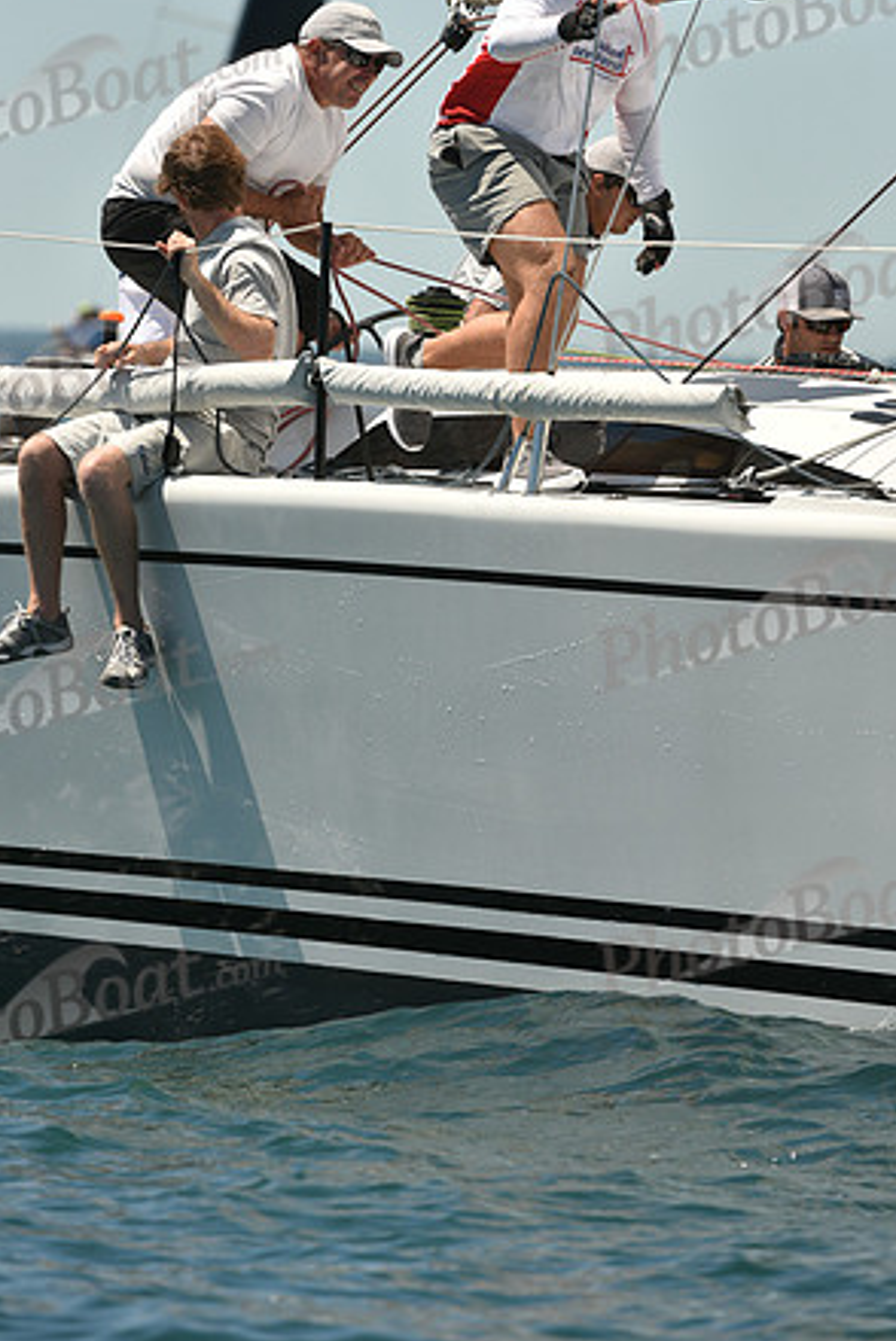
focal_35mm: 382
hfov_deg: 3.6
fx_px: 14238
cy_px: 497
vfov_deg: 5.4
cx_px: 440
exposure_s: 1/1250
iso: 250
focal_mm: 290
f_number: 6.3
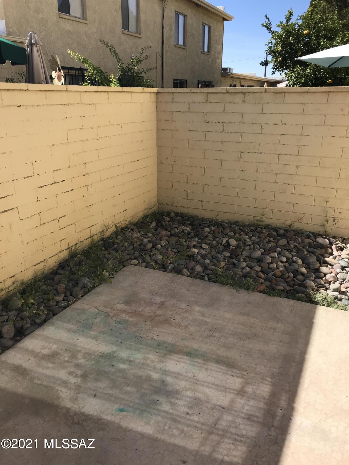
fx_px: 376
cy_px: 232
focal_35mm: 28
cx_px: 174
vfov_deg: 63.4
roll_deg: -4.0
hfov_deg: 49.7
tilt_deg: -18.8
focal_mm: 3.99
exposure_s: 1/1429
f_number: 1.8
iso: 20
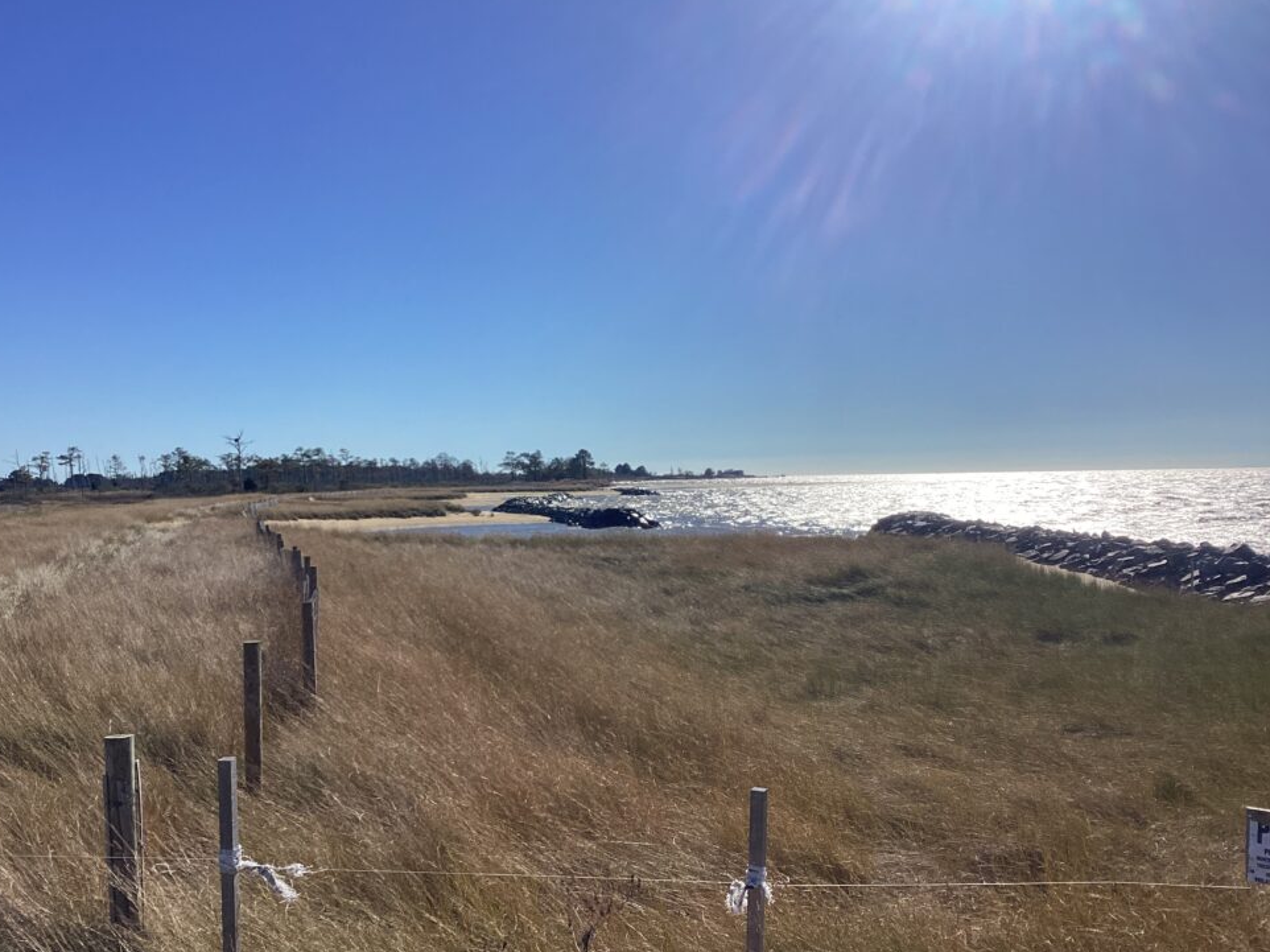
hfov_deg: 55.3
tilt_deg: -2.3
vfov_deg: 42.9
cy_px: 491
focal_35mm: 33
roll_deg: +0.9
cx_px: 595
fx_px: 1210
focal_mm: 3.3
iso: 25
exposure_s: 1/3401
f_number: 2.4
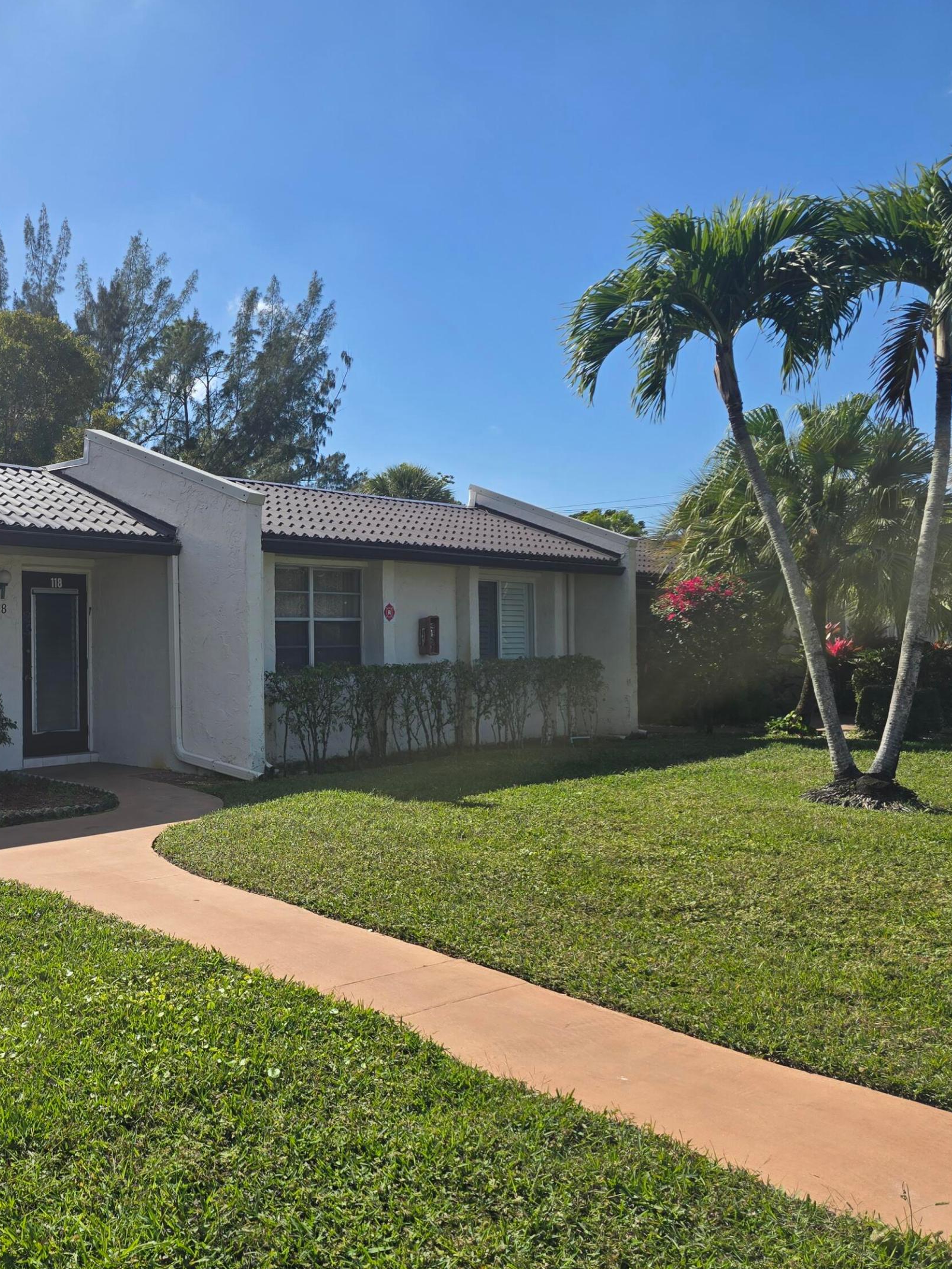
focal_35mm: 31
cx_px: 118
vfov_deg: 58.3
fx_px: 1137
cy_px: 638
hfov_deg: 42.2
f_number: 1.7
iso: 12
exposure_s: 1/1105
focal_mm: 6.3
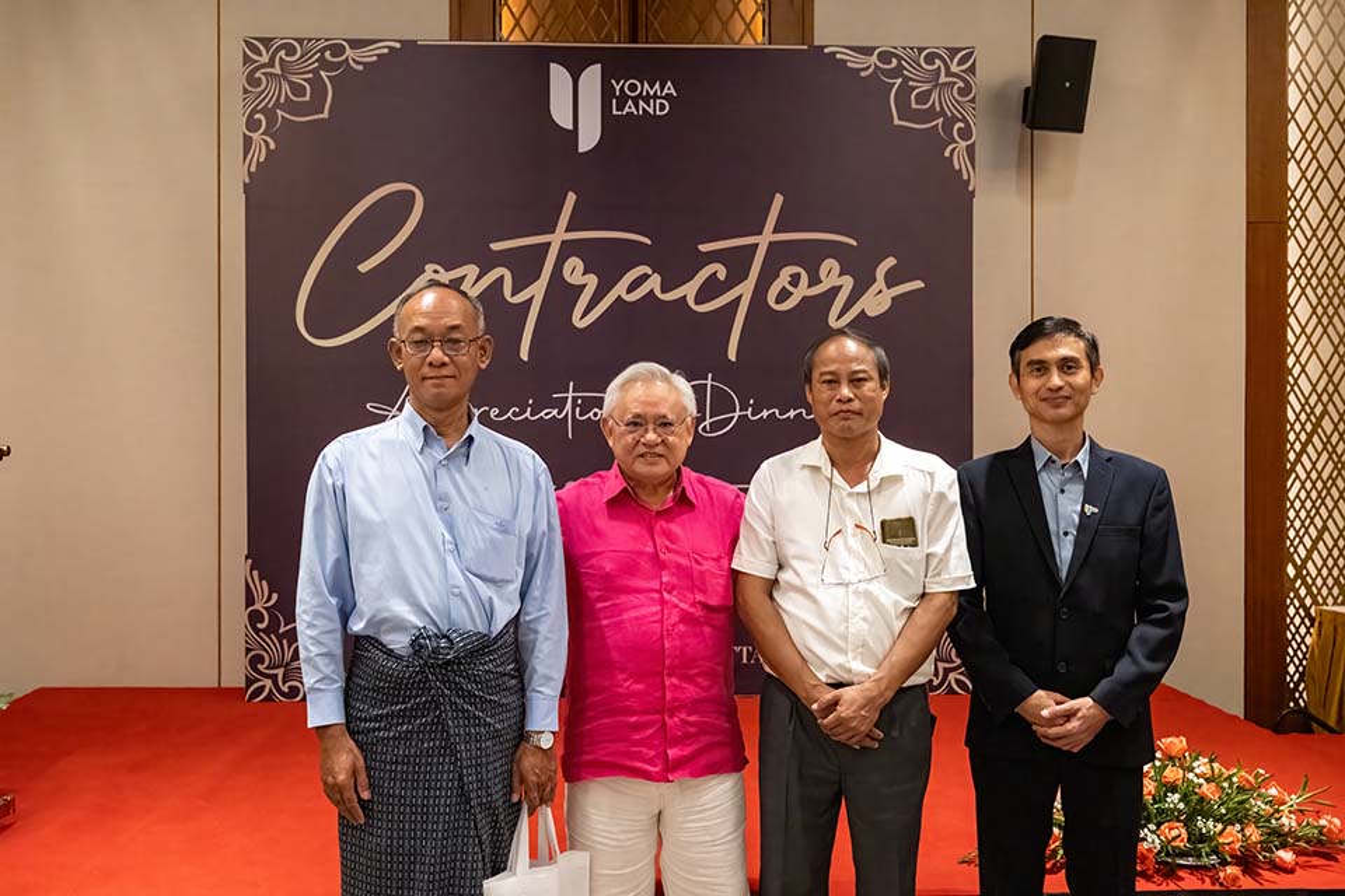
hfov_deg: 60.3
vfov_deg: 42.3
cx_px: 672
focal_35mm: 31
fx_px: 1158
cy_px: 448
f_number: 6.3
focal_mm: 31
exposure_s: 1/200
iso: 12800
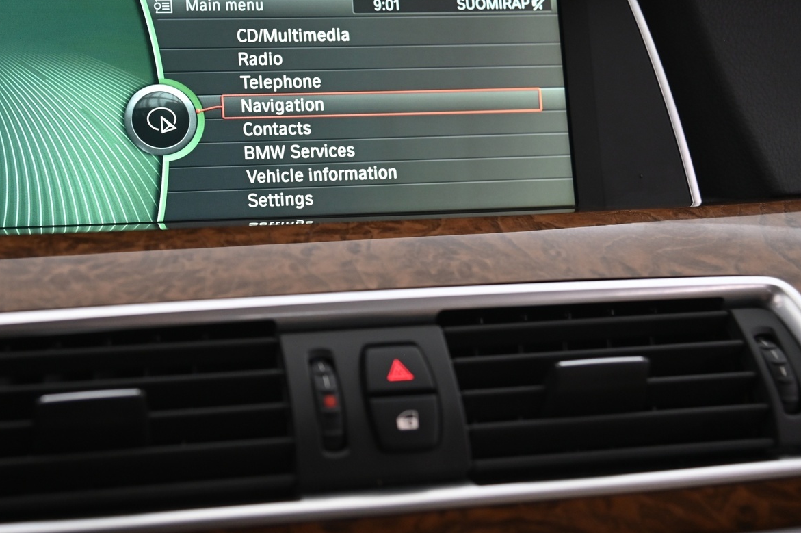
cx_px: 250
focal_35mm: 61
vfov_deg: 22.2
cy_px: 246
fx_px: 1356
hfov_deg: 32.6
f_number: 4
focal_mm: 44
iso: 2000
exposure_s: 1/25
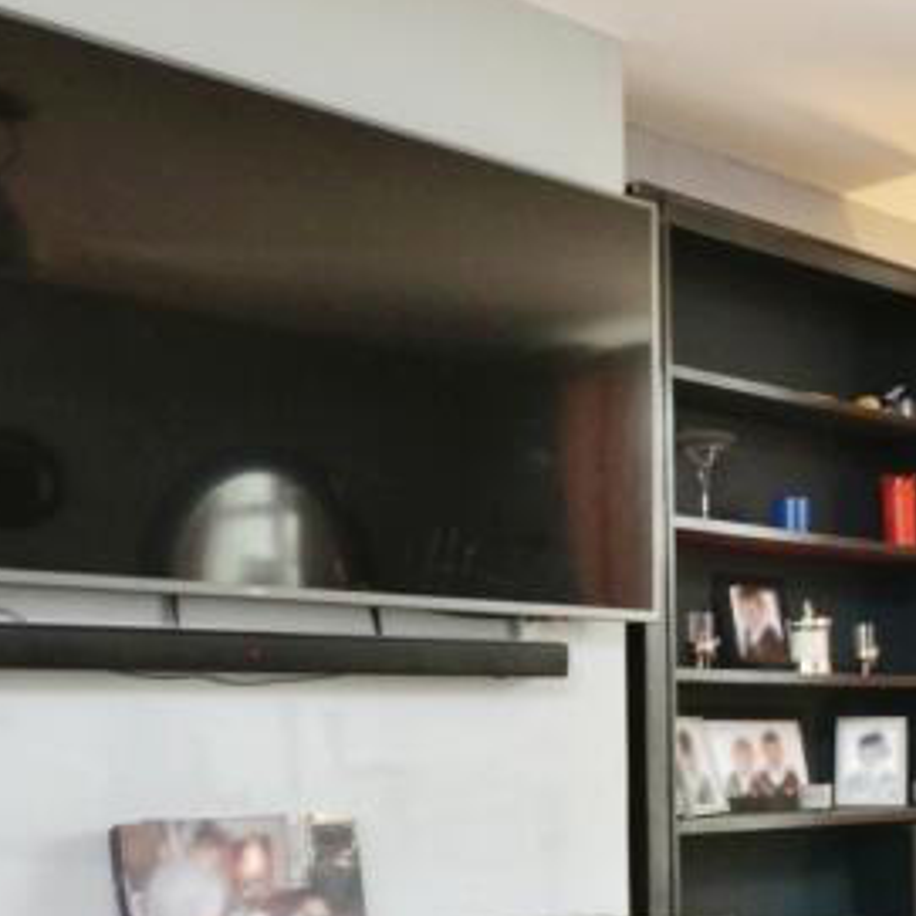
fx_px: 1437
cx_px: 1217
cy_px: 728
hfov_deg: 28.4
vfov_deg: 34.3
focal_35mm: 48
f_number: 8
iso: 400
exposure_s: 1/8
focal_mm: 10
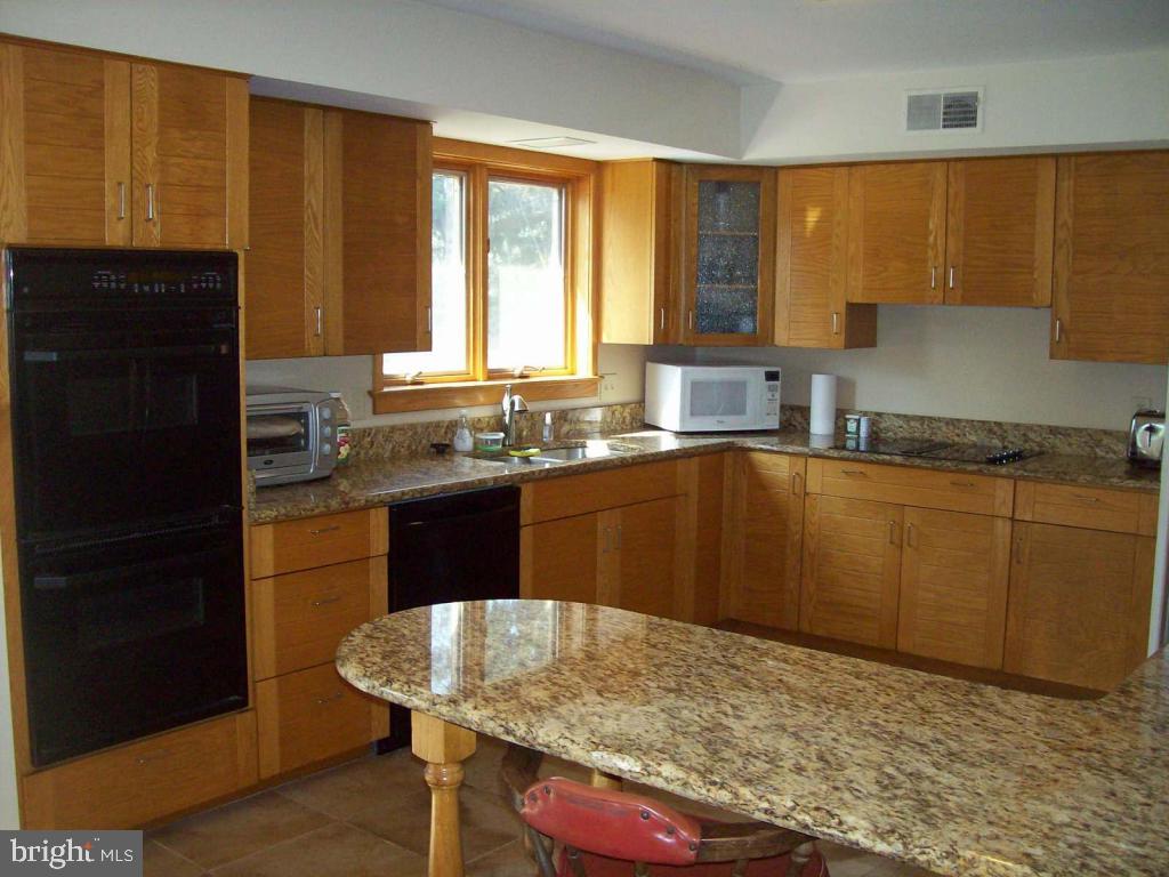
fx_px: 1216
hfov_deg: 51.4
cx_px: 584
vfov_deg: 39.7
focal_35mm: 36
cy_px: 438
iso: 140
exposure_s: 1/64
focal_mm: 6
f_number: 2.7
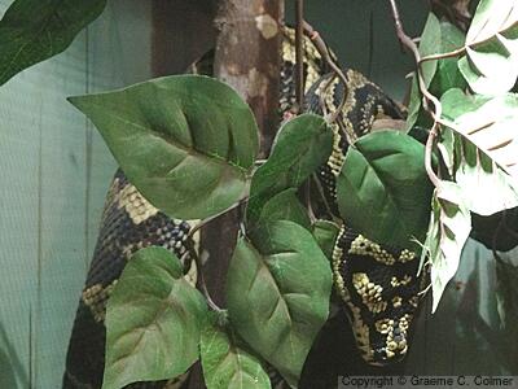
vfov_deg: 40.7
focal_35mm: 35
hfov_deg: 52.6
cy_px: 194
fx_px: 524
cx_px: 259
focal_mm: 4.28
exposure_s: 1/20
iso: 250
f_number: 2.4
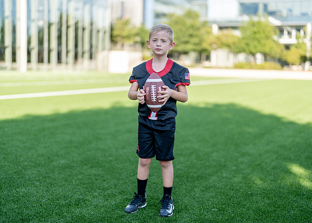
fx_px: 464
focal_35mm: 52
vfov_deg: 27.0
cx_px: 156
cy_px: 112
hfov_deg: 37.2
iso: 100
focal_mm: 50
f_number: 1.2
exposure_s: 1/1600
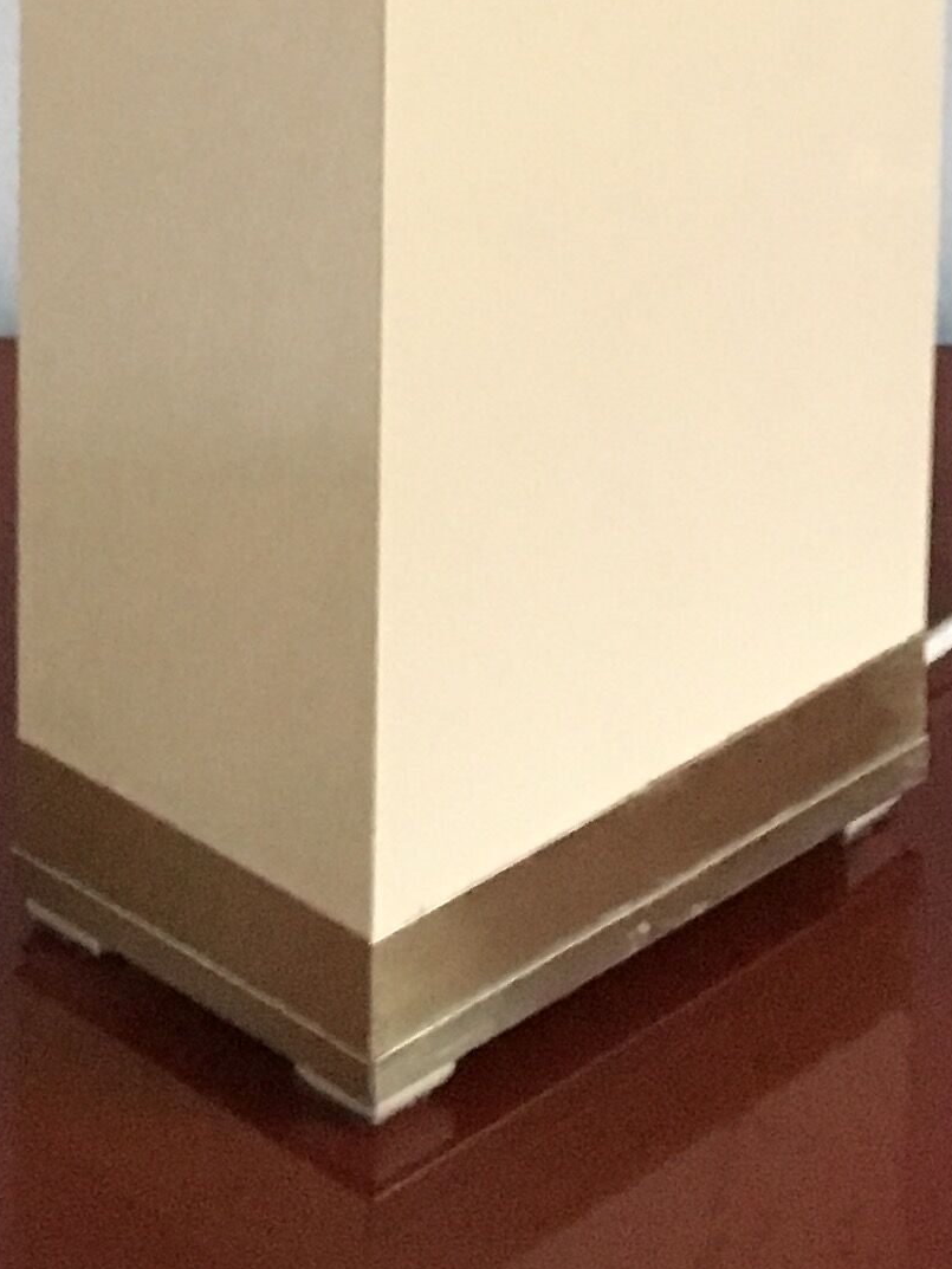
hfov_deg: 13.6
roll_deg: +0.1
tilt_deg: -6.6
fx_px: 3996
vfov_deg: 16.2
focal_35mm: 109
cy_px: -723
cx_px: 355
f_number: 2.2
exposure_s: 1/17
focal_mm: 4.15
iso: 320
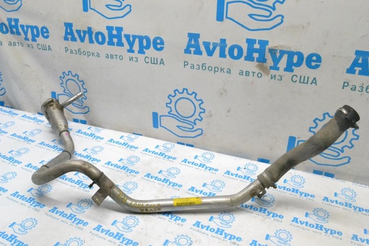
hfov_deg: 57.2
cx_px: 184
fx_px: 338
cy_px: 123
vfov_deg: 39.9
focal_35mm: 33
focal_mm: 22
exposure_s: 1/160
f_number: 11
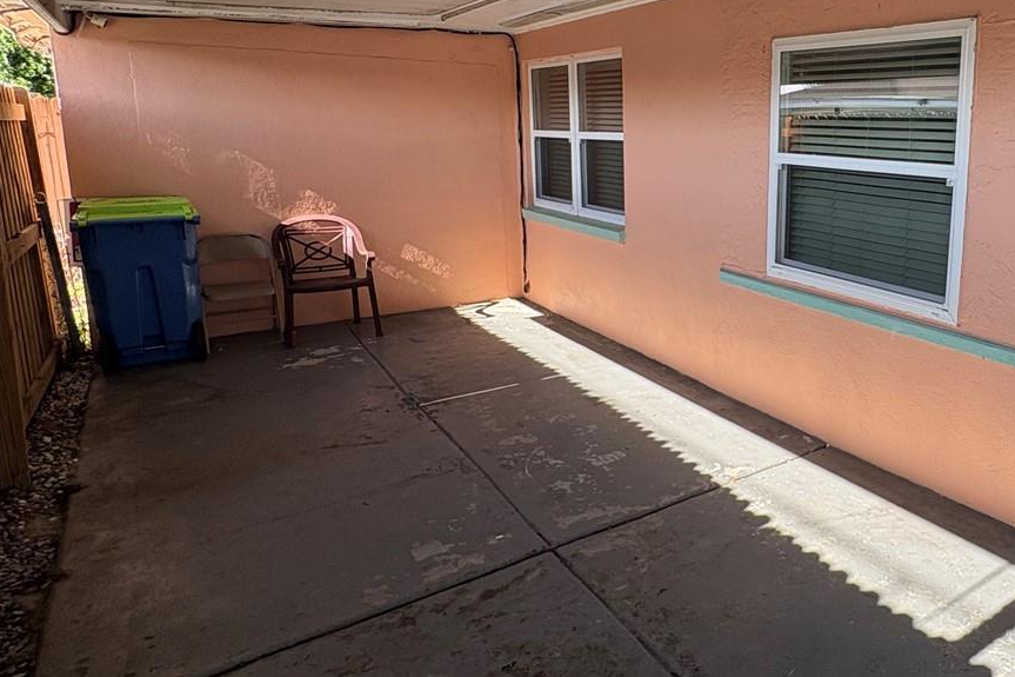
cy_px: 250
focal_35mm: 27
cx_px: 814
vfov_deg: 47.4
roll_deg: -1.0
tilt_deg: -8.2
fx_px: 761
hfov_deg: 61.7
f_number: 2.2
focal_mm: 2.22
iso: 40
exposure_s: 1/231
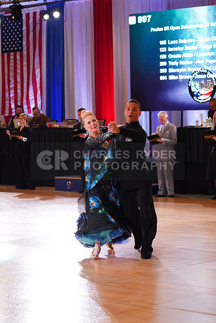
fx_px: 944
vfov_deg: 19.5
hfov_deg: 13.0
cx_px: 108
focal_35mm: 105
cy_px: 162
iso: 1600
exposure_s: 1/160
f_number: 4.5
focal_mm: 105
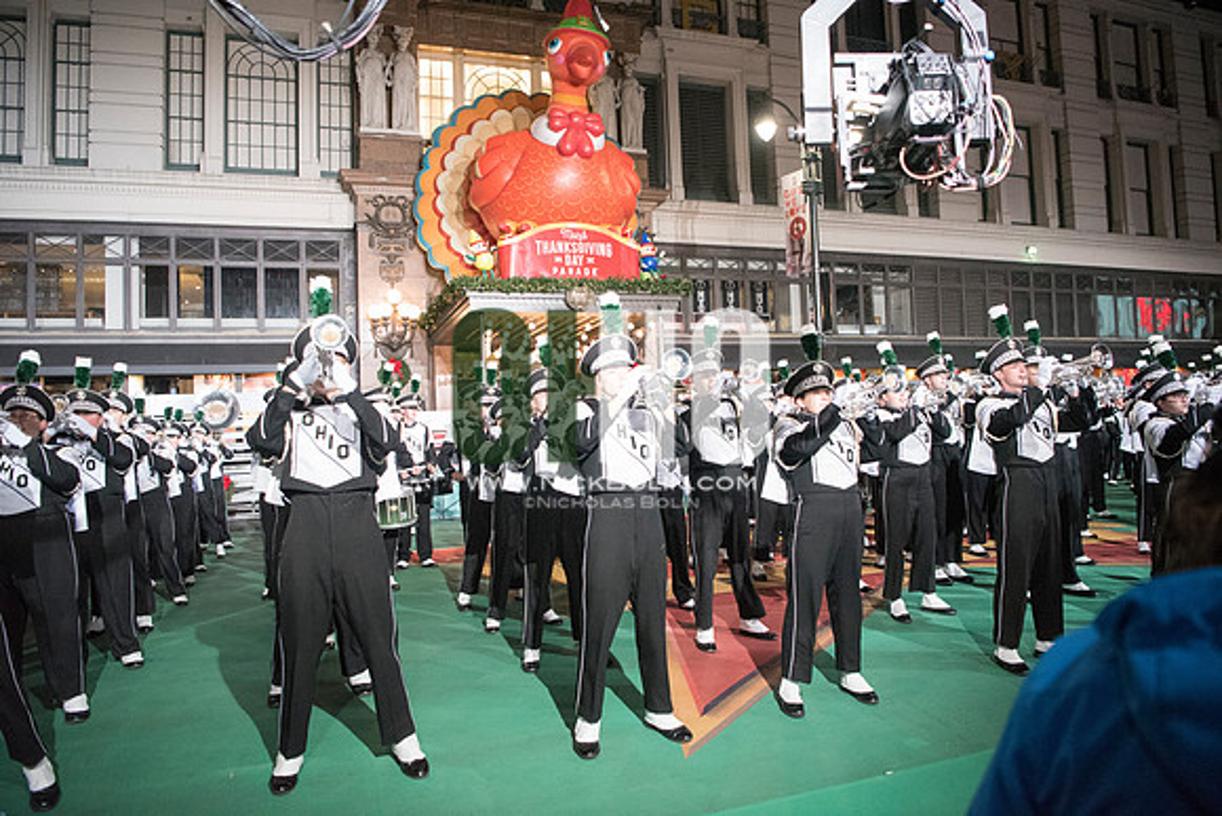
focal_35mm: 24
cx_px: 611
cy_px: 408
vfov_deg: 53.2
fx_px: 815
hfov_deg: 73.7
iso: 8000
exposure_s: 1/1250
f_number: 2.8
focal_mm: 24
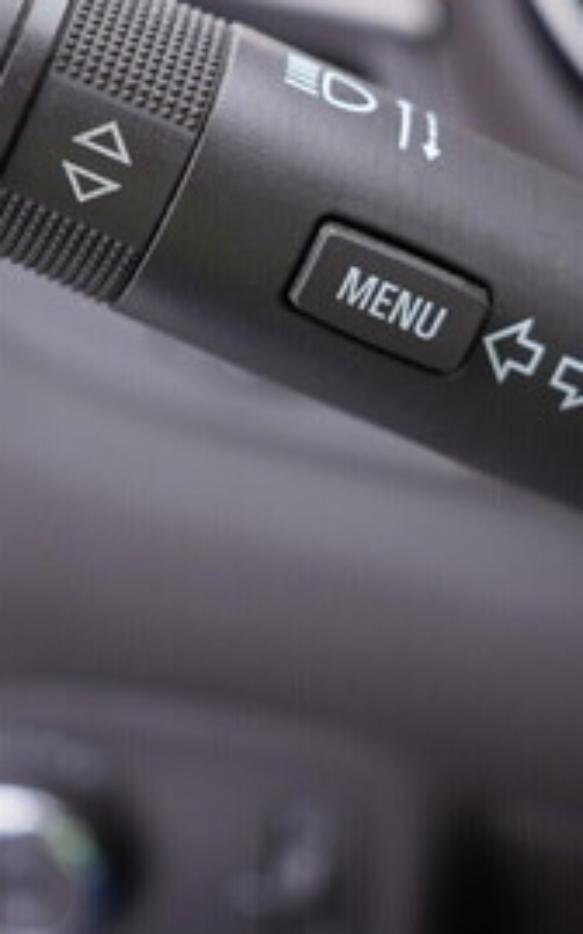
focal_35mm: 75
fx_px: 1908
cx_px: 437
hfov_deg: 17.3
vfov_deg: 27.4
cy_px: 339
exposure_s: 1/40
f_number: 2.8
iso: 250
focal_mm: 24
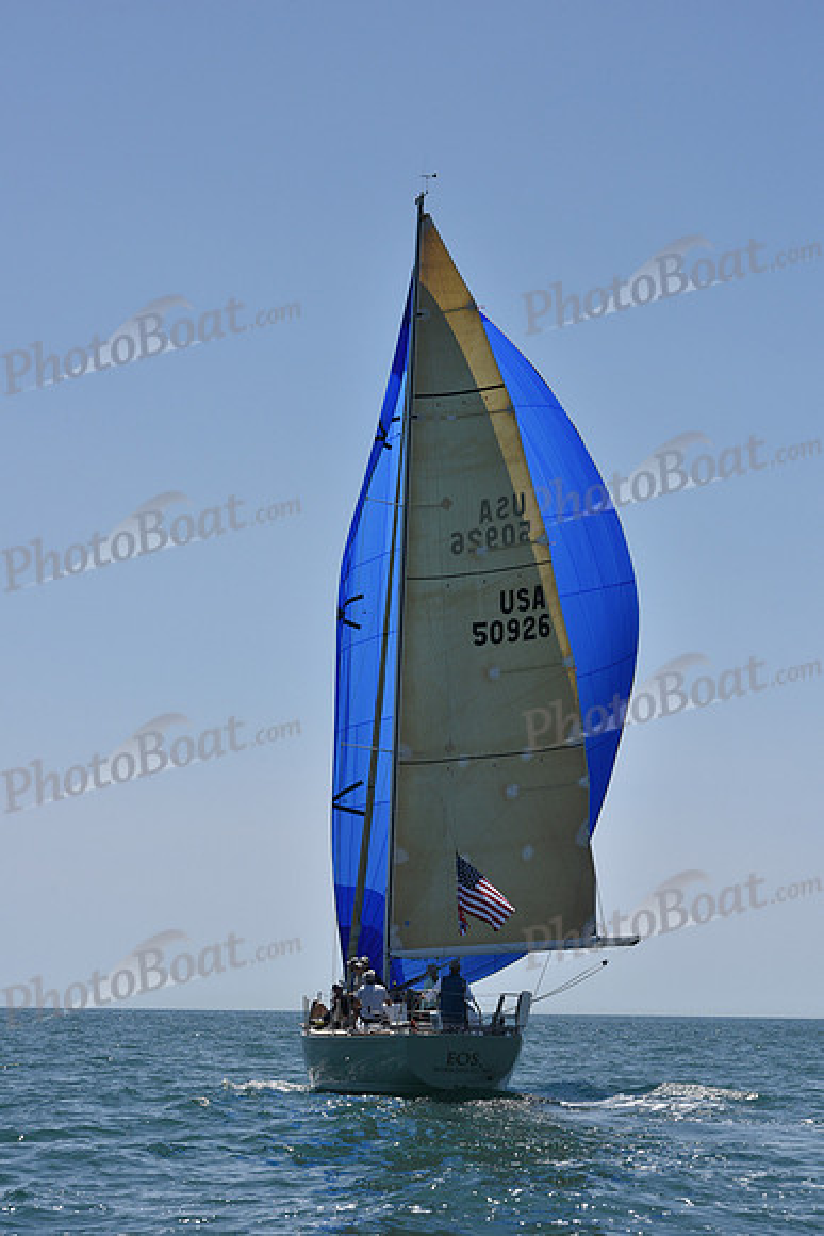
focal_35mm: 82
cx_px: 412
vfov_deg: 24.8
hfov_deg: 16.7
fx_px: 2813
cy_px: 618
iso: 400
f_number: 9
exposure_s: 1/800
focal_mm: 82
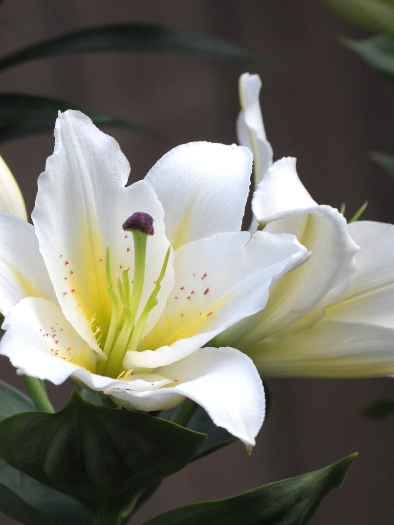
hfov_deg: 5.3
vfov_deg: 7.1
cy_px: 289
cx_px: 163
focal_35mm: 280
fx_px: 4250
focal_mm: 102
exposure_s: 1/1250
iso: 640
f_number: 9
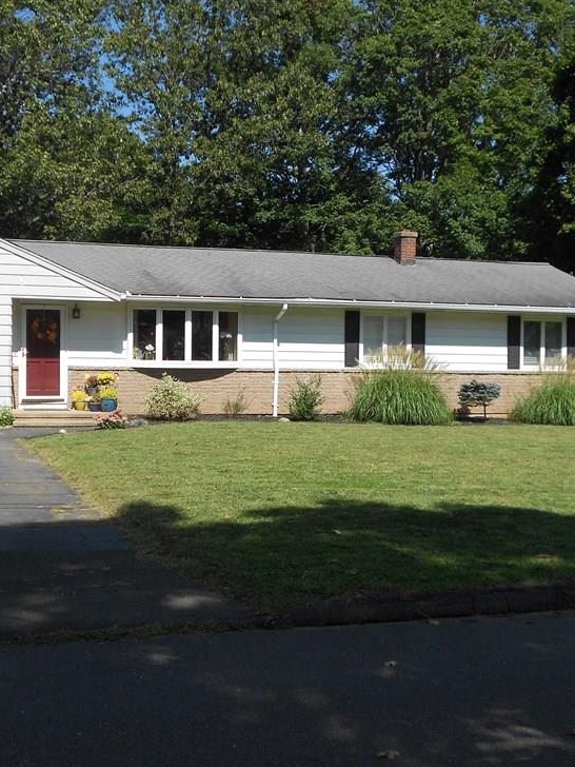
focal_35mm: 45
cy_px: 399
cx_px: 229
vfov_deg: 42.1
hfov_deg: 32.1
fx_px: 997
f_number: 3.6
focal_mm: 5.8
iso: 80
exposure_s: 1/800
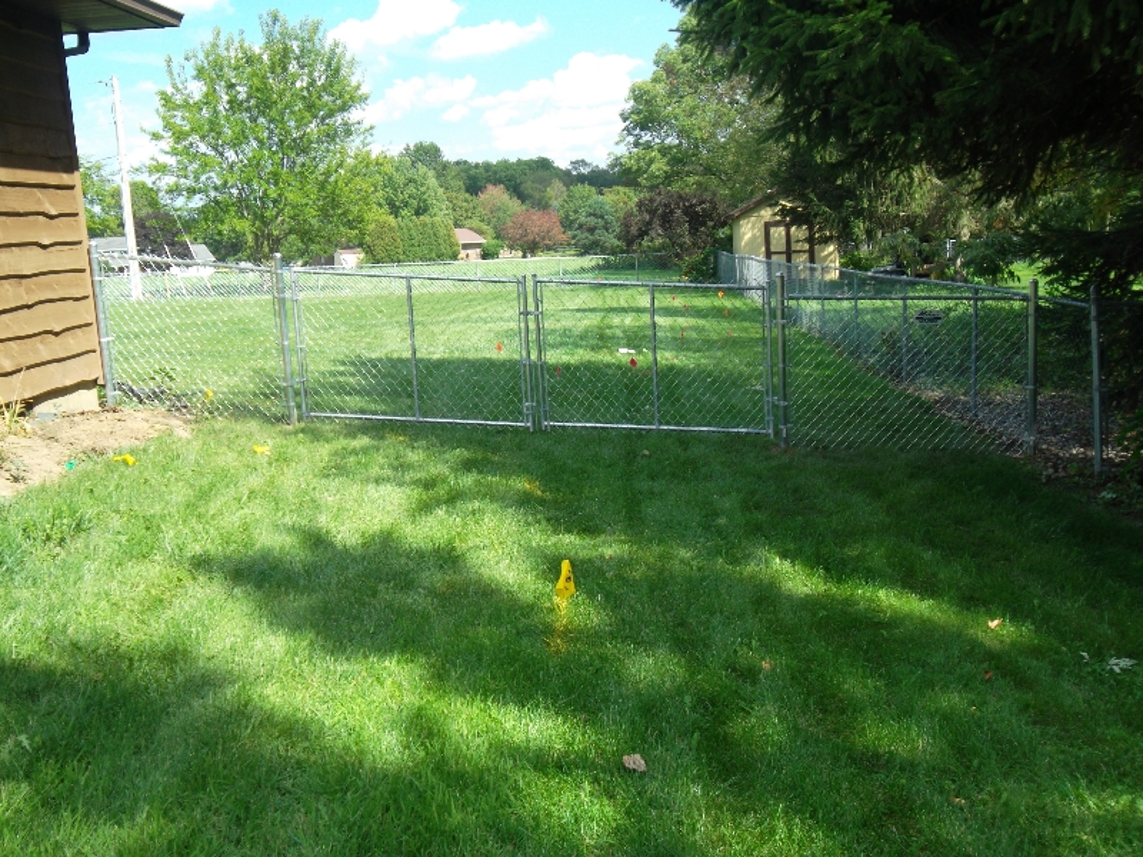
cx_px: 572
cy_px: 428
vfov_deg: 38.7
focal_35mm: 37
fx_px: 1222
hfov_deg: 50.1
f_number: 4
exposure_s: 1/220
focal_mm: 6.6
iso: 80
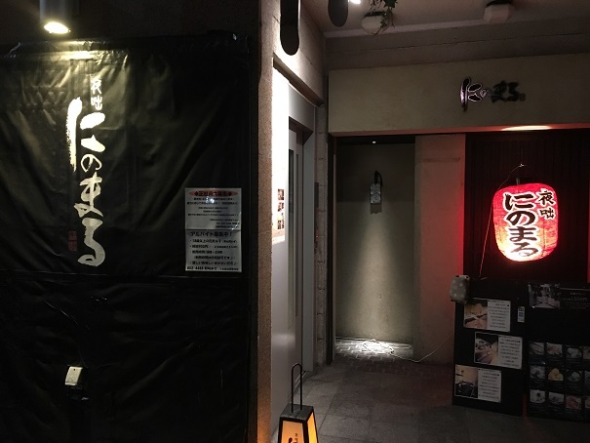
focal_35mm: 29
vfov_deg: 48.2
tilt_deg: -1.4
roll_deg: -0.5
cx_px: 295
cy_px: 222
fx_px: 494
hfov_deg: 61.6
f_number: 2.2
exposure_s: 1/15
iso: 400
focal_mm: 4.15
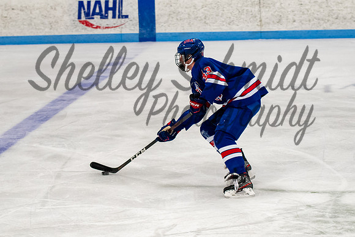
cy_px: 83
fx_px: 1434
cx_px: 175
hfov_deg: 14.1
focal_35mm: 145
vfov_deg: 9.4
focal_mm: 70
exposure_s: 1/800
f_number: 3.2
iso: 2000
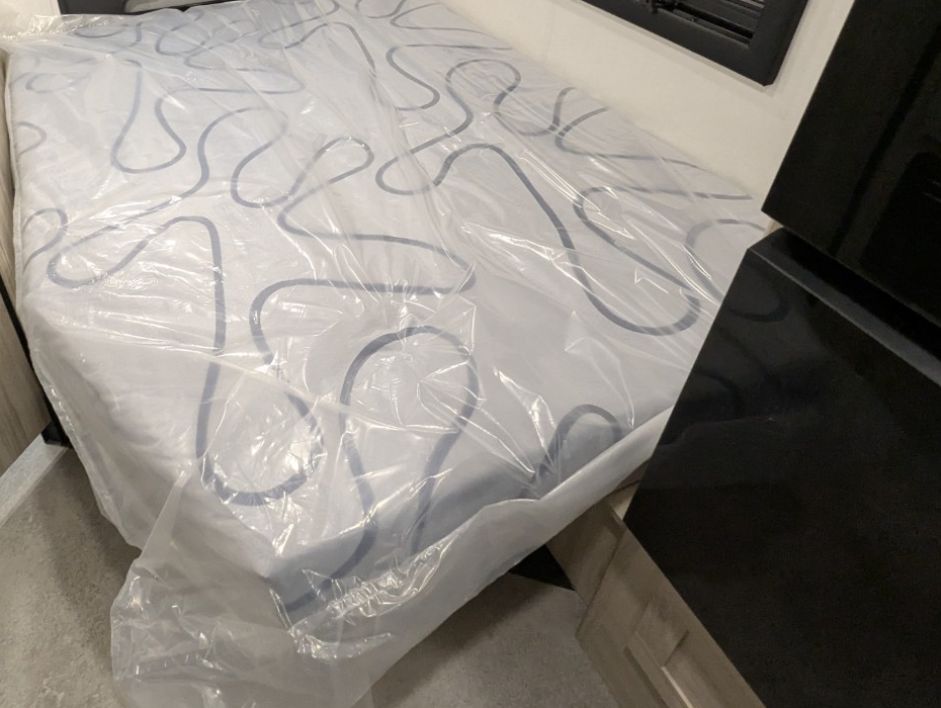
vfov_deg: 54.7
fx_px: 653
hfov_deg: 69.7
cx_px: 321
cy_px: 193
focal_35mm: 24
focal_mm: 2.35
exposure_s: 1/29.3
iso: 351
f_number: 2.2
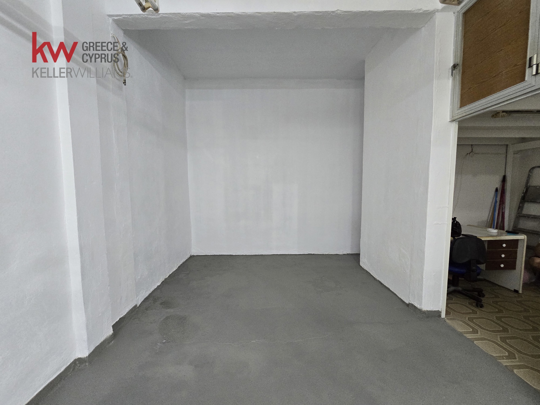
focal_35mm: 13
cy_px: 202
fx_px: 203
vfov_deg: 89.9
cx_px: 270
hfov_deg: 106.2
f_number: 2.2
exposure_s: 1/50
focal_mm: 2.2
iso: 500
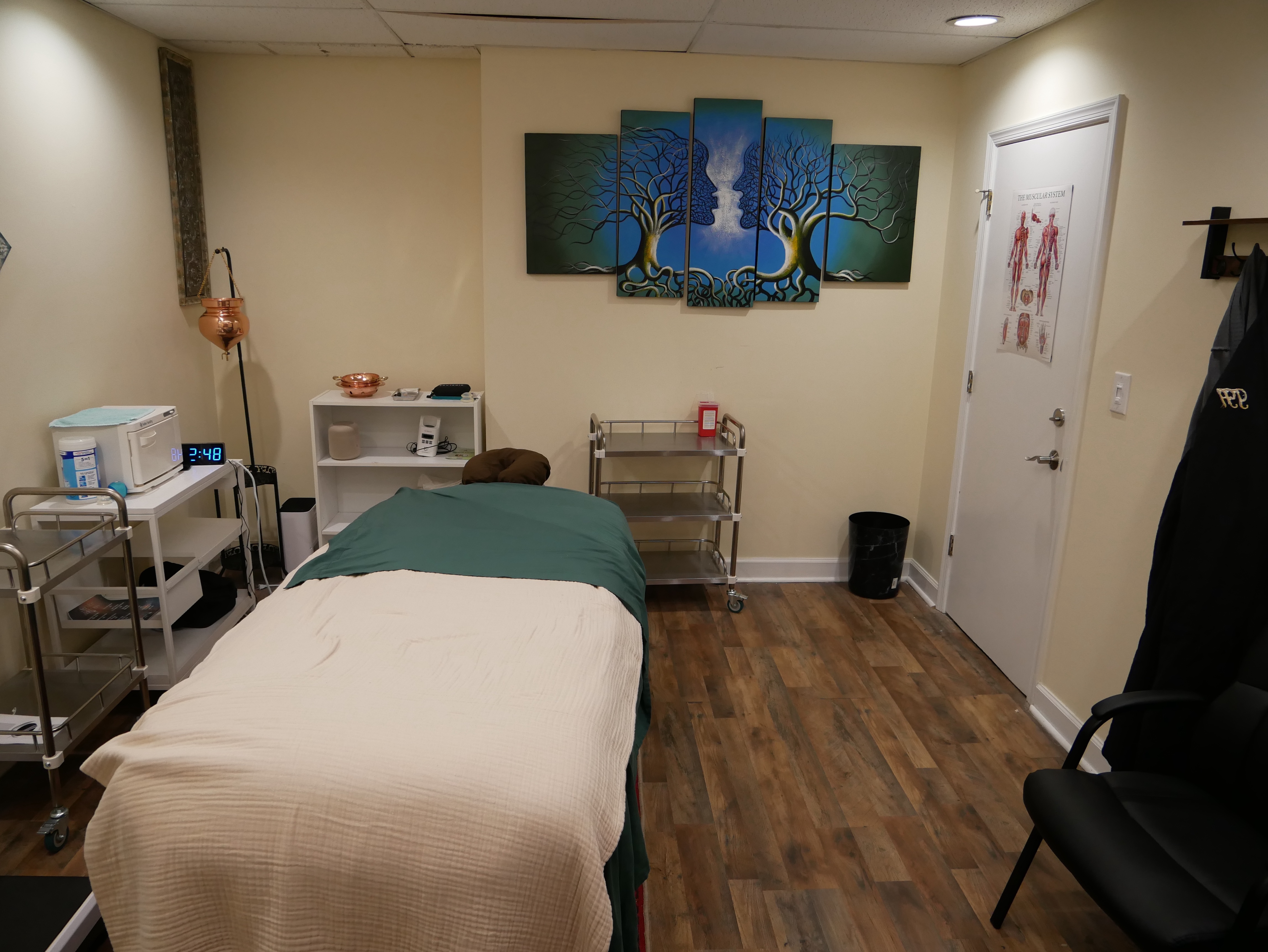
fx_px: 879
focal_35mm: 24
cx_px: 634
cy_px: 476
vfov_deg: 56.9
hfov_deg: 71.6
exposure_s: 1/60
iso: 640
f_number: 3.5
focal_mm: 12
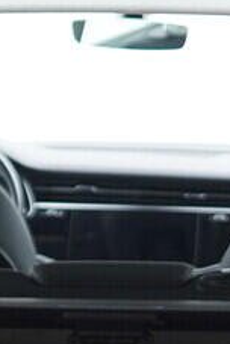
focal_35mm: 228
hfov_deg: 6.0
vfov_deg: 8.8
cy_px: 474
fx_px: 2178
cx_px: 70
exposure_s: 1/40
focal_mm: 24
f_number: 2.8
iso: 250
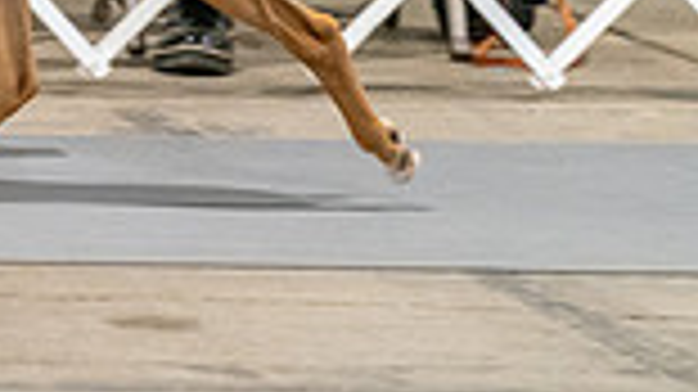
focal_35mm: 631
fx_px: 11673
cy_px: -448
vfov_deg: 1.9
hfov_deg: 3.4
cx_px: -297
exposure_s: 1/250
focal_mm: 161
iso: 6400
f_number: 3.2
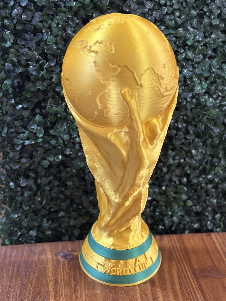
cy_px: 150
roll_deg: -0.7
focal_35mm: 48
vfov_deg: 39.7
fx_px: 418
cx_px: 113
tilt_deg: -25.7
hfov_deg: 30.3
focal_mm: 6.86
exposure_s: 1/33
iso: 250
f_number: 1.78
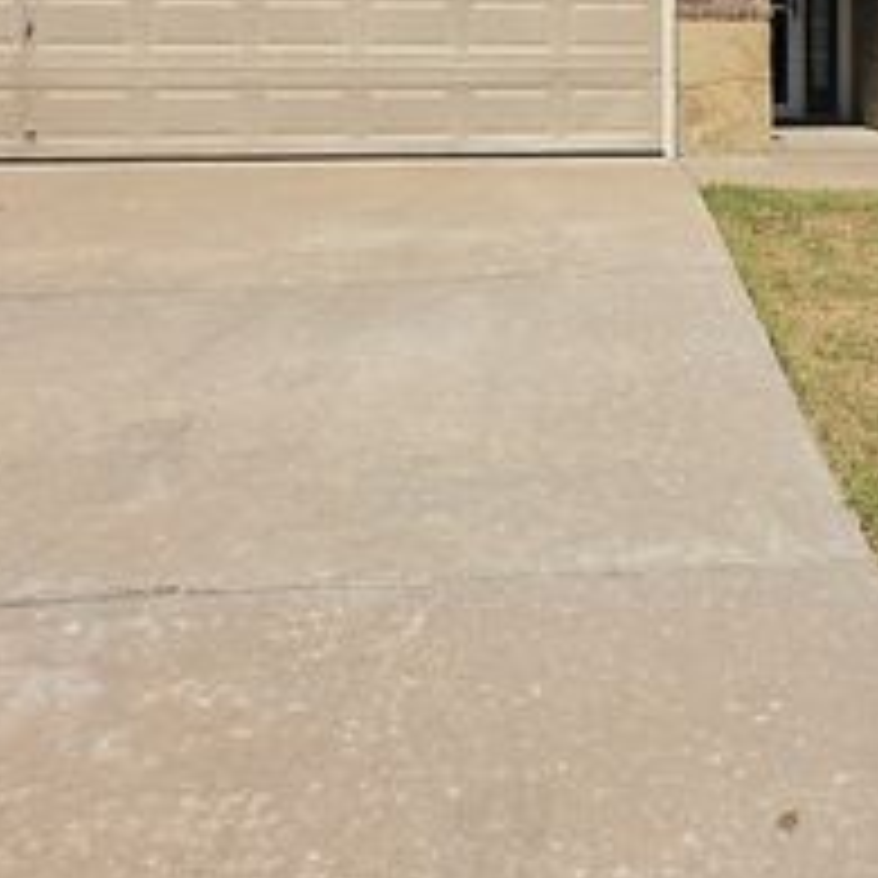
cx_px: 873
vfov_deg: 31.2
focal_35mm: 52
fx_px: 1492
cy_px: 83
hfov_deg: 30.5
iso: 25
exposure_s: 1/2216
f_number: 1.8
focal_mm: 5.4
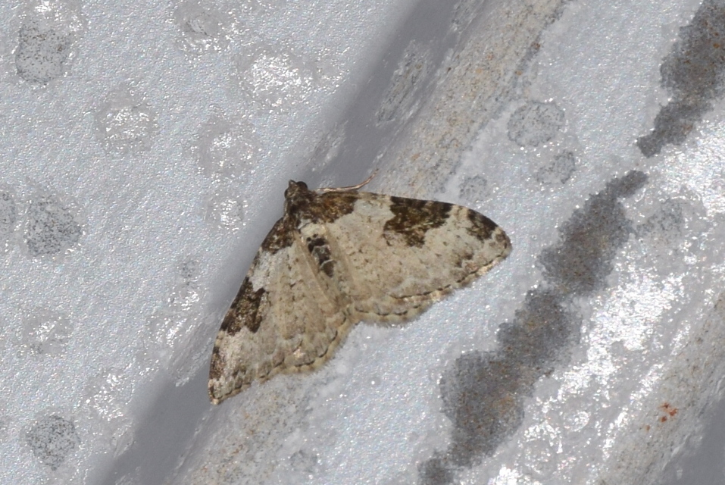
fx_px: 4233
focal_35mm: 210
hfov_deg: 9.8
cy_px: 242
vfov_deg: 6.6
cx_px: 362
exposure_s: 1/160
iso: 100
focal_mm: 140
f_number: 13
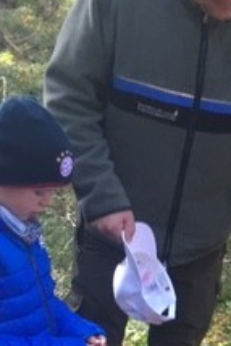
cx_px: 341
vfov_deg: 21.6
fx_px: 865
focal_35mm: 90
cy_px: 369
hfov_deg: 14.3
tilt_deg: -19.6
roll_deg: -14.5
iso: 64
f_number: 2.2
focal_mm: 4.15
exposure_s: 1/33
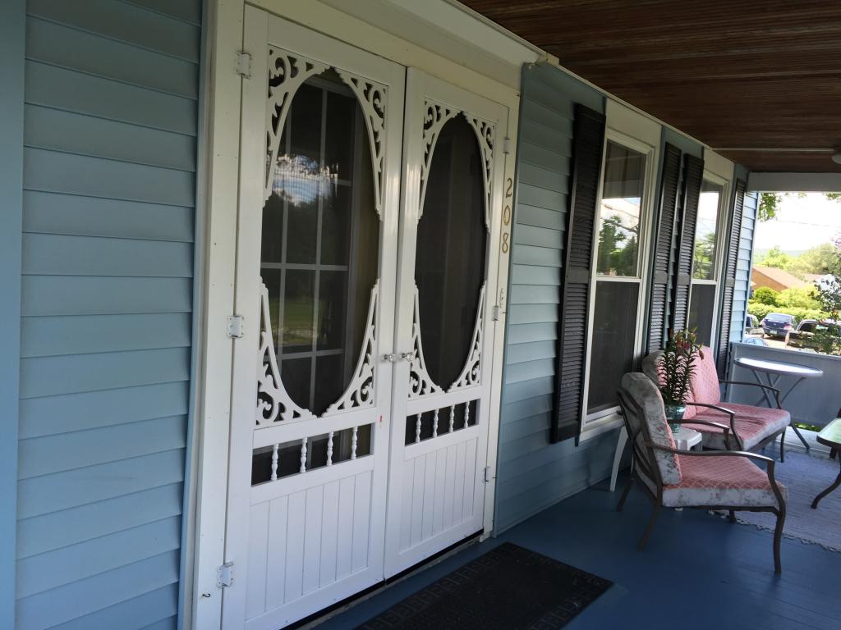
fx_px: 705
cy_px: 315
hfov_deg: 61.7
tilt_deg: -6.4
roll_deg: -3.6
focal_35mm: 29
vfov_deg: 48.2
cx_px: 420
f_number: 2.2
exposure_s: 1/100
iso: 32
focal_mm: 4.15
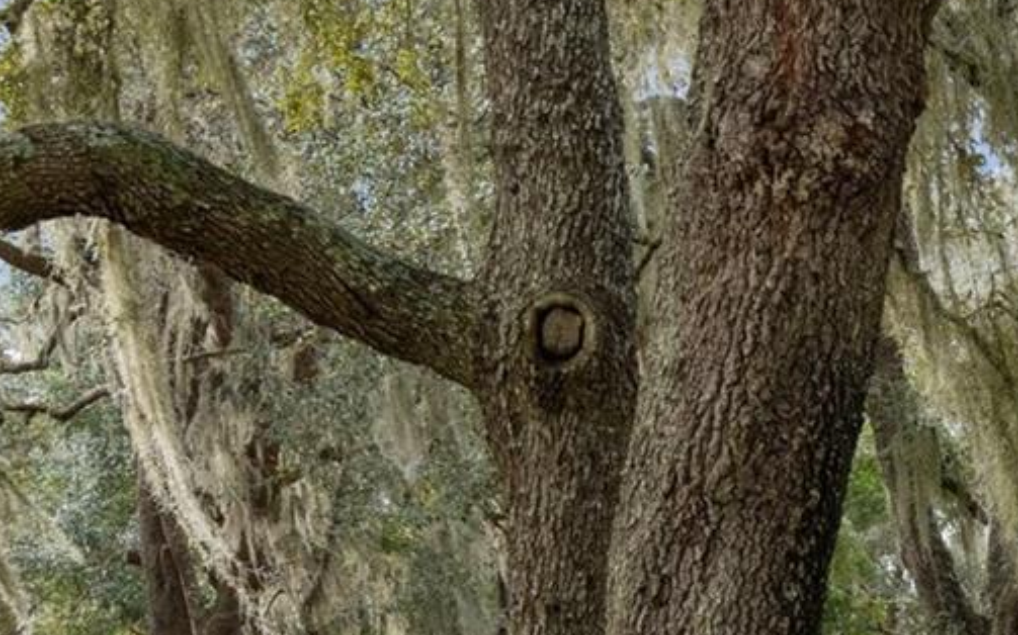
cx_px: 1403
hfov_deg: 19.9
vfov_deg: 13.4
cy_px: 821
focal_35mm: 94
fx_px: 2607
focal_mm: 29
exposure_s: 1/200
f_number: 8
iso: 400
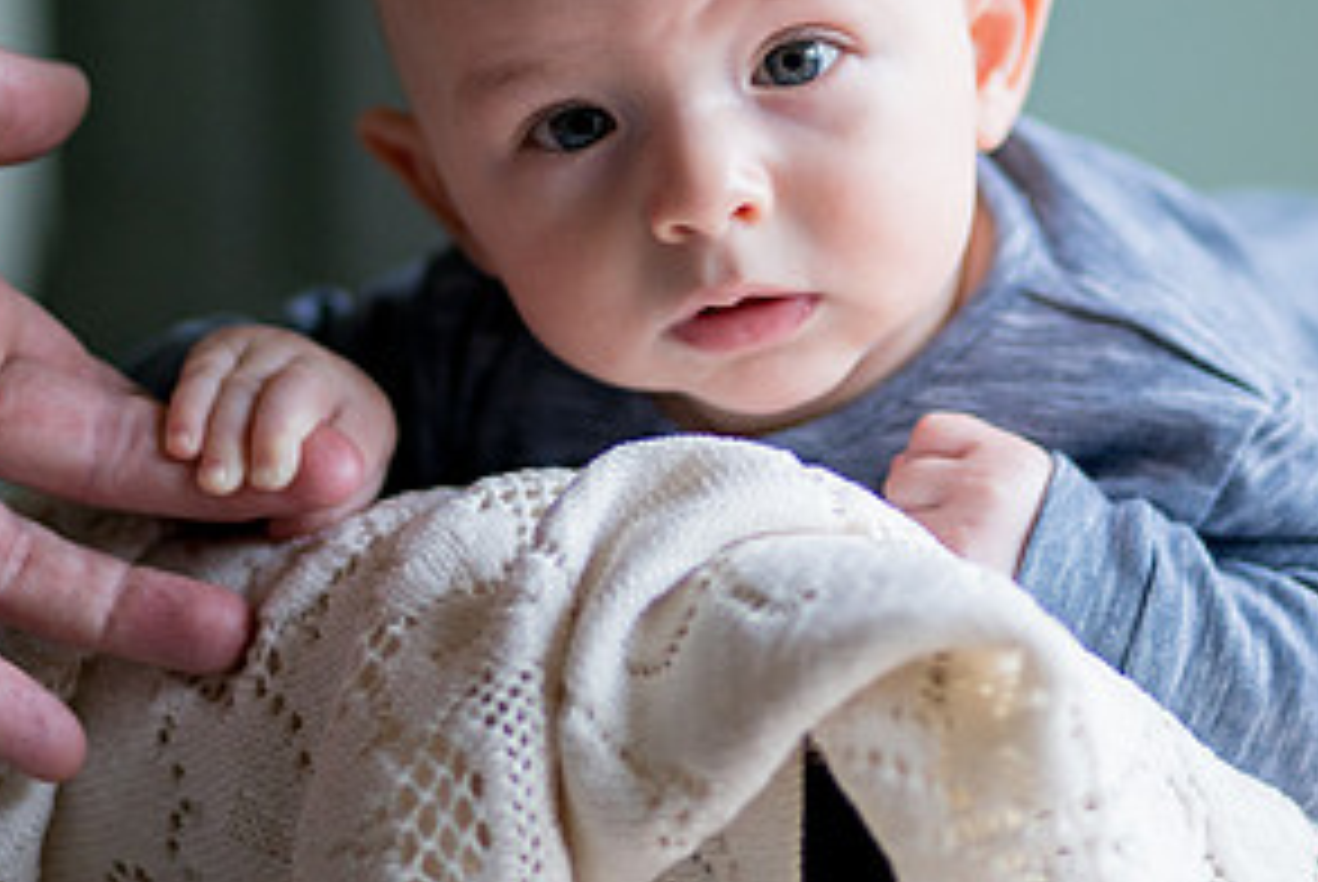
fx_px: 6157
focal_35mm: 168
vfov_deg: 8.2
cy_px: 205
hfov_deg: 12.2
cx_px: 733
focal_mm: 85
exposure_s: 1/320
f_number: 1.8
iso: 1250
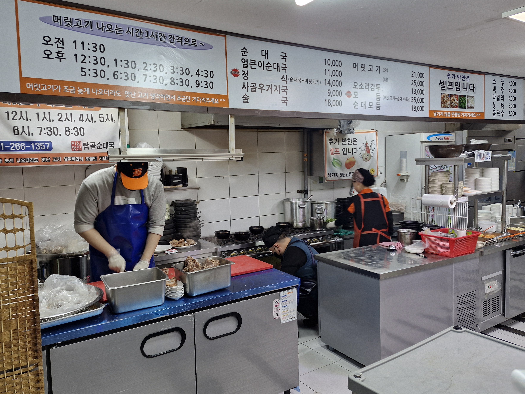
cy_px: 188
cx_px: 247
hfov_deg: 67.2
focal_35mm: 26
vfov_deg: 53.0
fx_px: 394
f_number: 1.8
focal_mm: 5.54
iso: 50
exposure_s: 1/20
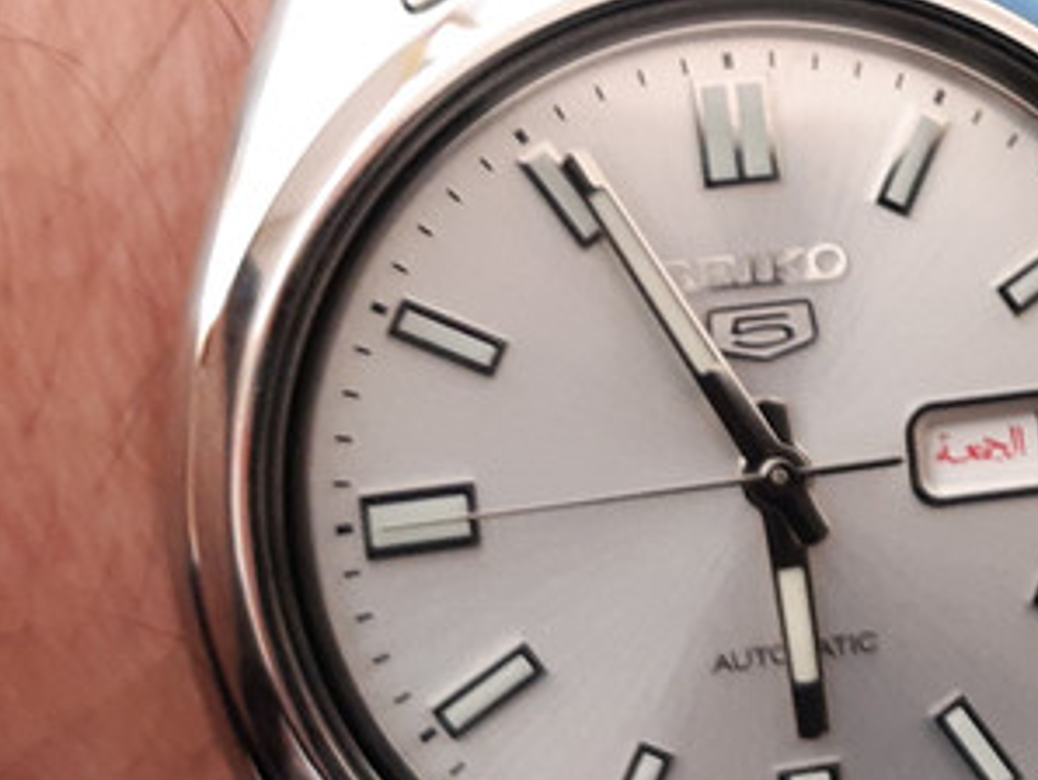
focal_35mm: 93
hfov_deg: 20.2
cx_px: 1106
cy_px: 320
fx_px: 2791
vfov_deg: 15.9
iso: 250
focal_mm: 3.92
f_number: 1.7
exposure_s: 1/33
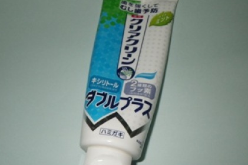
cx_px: 124
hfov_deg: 46.4
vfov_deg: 31.9
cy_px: 85
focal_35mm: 42
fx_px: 289
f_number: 4.6
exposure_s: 1/50
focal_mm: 6.1
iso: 160
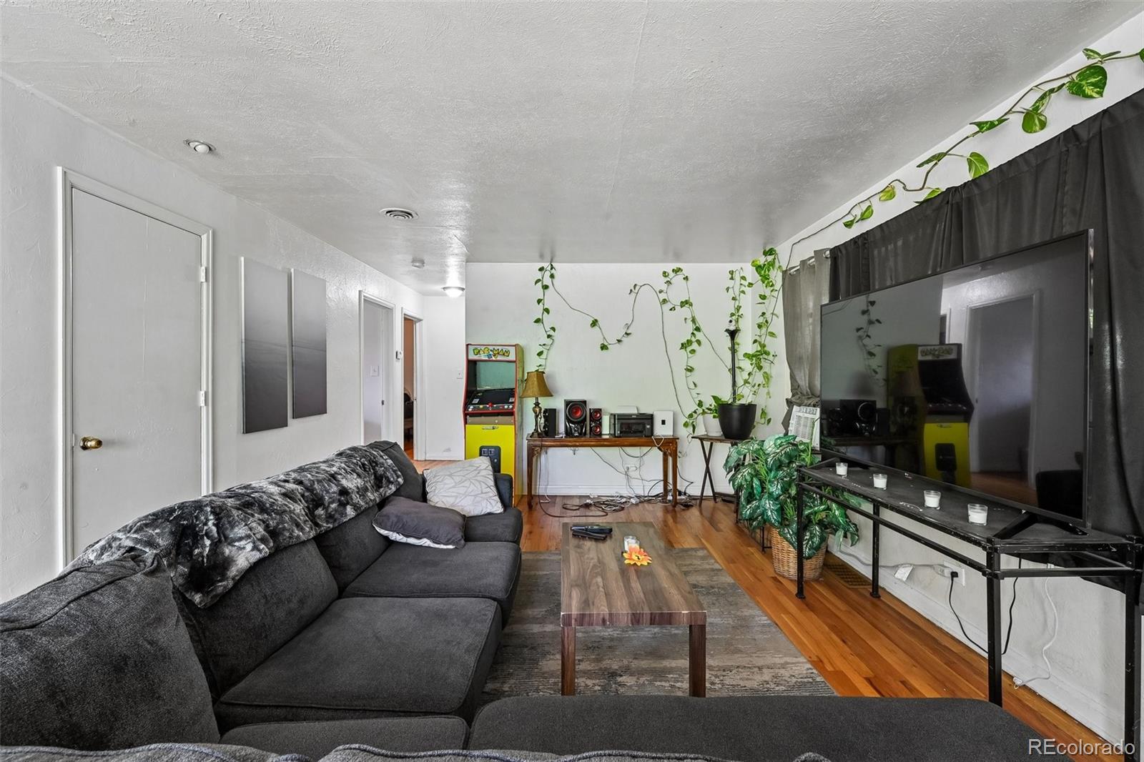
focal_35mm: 16
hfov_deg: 98.6
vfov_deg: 75.5
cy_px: 381
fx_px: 492
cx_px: 572
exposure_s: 1/4
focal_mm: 15.5
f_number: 10
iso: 400
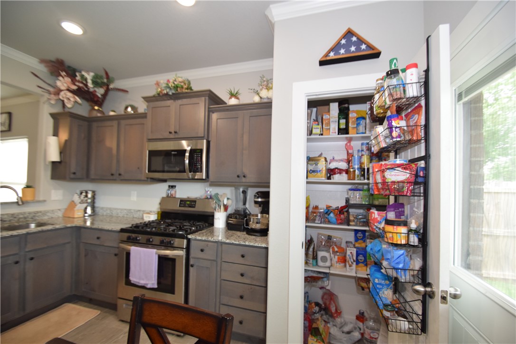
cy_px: 172
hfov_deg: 100.4
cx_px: 258
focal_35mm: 15
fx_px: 215
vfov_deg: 77.3
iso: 800
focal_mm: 10
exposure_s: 1/60
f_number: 3.5
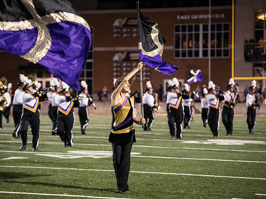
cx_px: 125
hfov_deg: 13.9
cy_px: 100
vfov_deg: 10.4
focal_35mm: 142
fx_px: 1091
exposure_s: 1/640
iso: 5000
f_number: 3.2
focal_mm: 130
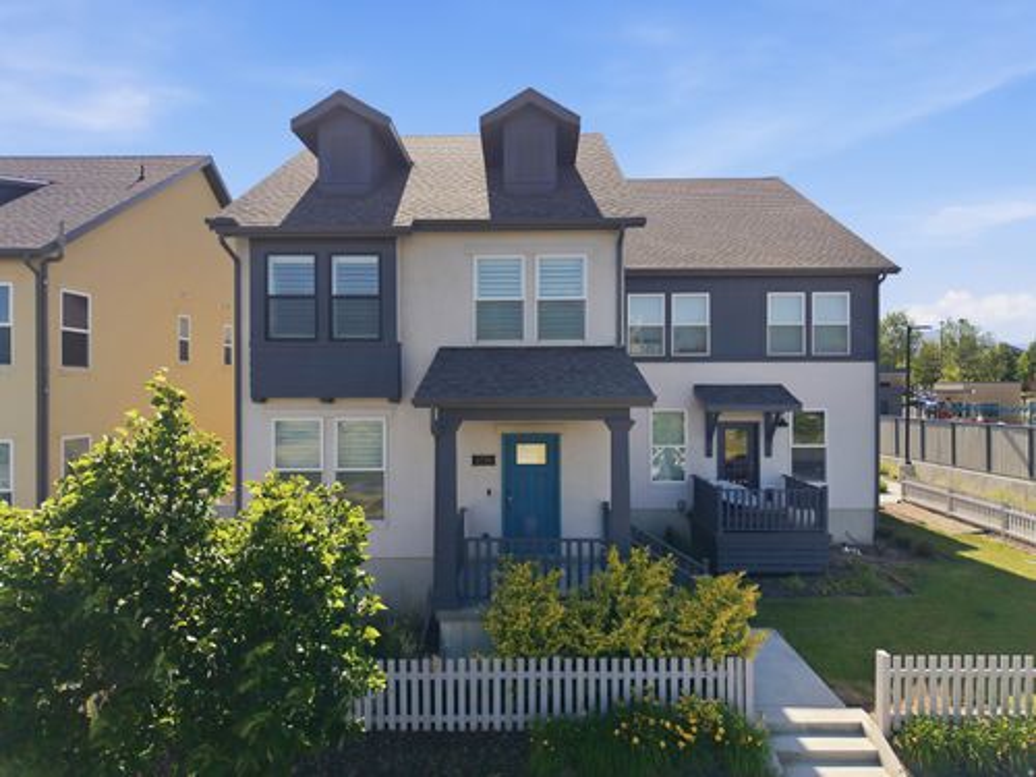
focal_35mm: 24
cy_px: 388
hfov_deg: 71.6
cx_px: 518
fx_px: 718
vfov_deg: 56.8
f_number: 1.8
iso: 300
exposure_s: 1/4000
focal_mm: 8.7
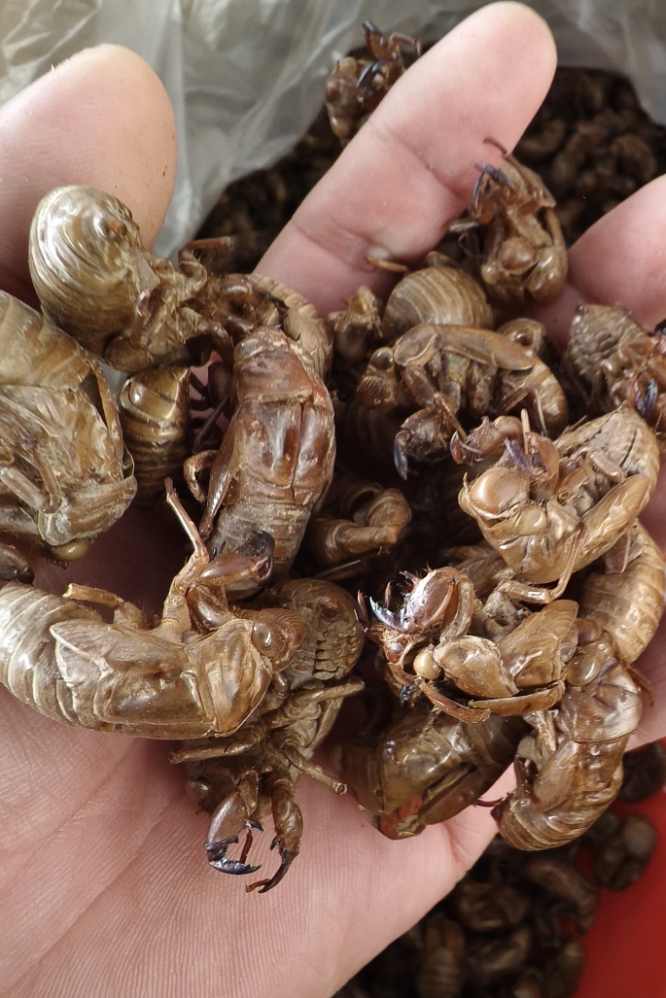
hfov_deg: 47.8
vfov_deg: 67.4
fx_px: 749
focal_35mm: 27
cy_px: 509
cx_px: 386
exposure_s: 1/33.3
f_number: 2
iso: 1201
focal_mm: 2.32
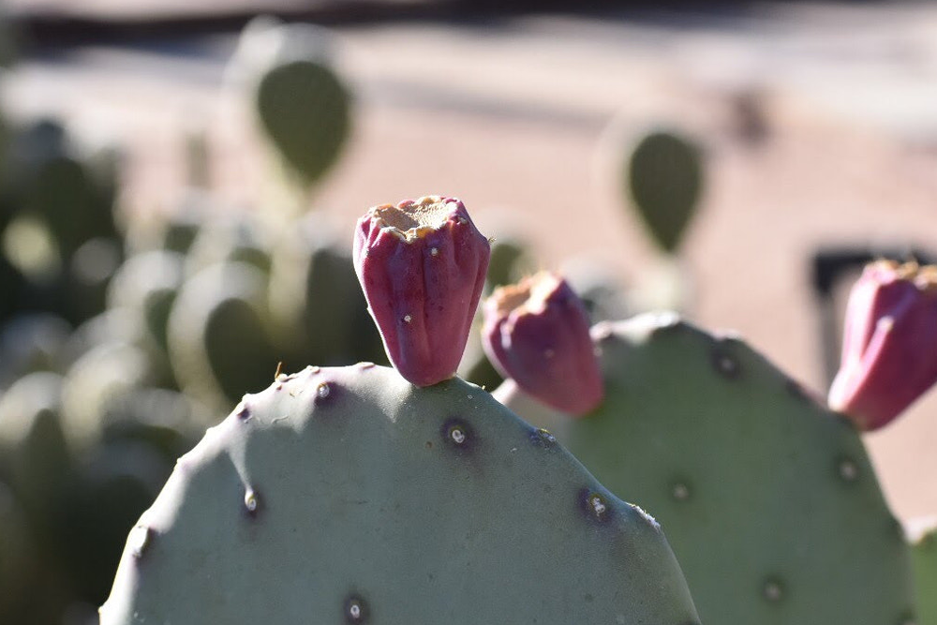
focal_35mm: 168
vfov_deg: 8.2
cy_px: 301
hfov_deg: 12.2
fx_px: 4373
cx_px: 417
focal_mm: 70
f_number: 8
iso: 720
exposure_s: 1/1000
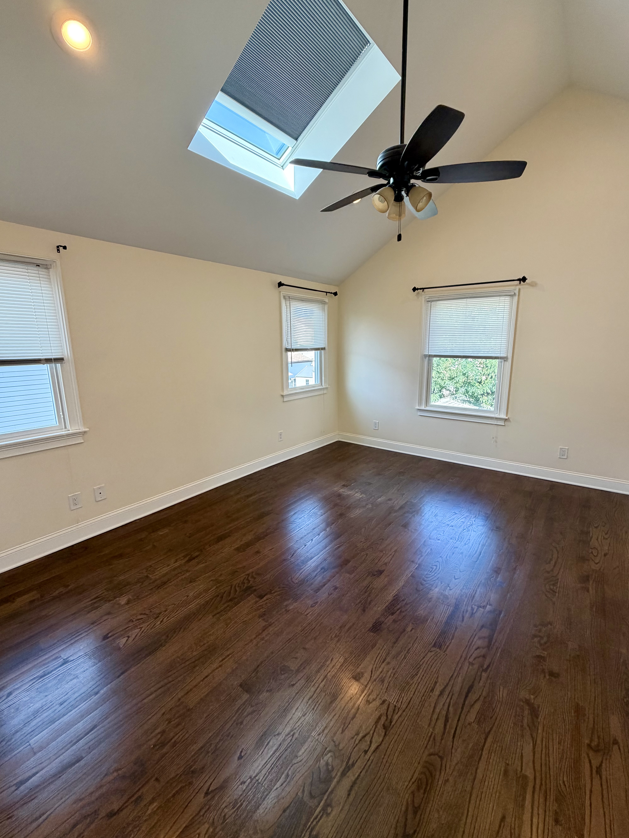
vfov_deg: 98.2
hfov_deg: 81.7
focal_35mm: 15
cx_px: 332
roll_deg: +0.7
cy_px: 419
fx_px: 363
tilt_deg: -12.8
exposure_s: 1/120
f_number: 2.2
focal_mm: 2.22
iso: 160
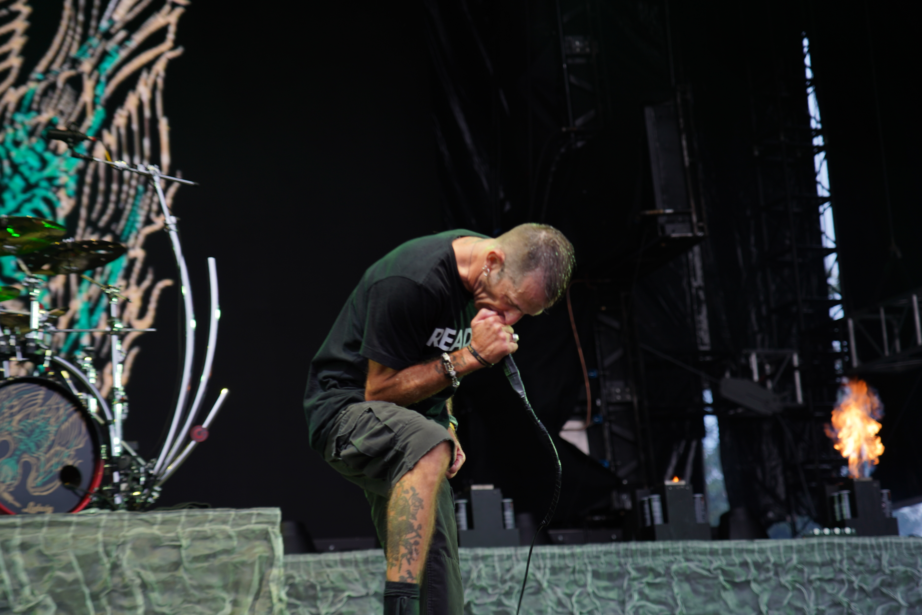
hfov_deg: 23.1
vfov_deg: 15.5
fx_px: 2254
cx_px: 461
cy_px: 308
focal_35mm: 88
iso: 200
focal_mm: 88
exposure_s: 1/80
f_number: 4
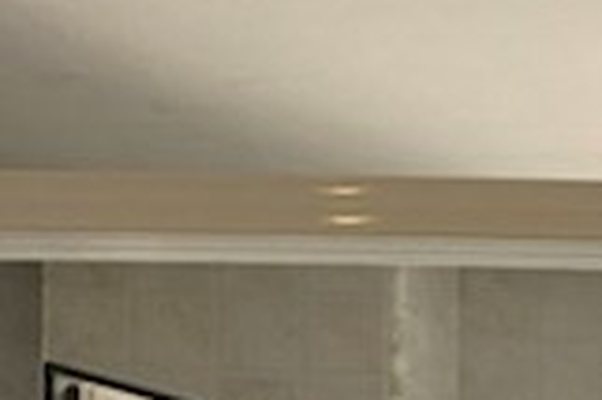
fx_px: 2489
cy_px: 1226
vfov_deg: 7.9
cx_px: 1840
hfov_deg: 10.0
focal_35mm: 149
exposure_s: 1/190
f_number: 1.8
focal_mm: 5.4
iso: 80
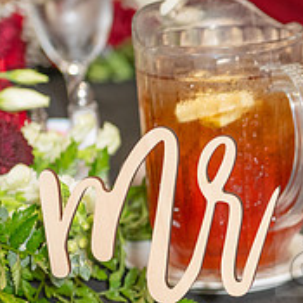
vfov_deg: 8.9
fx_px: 1951
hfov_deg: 8.7
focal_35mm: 197
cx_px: 426
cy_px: 255
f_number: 3.5
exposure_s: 1/125
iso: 800
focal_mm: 70
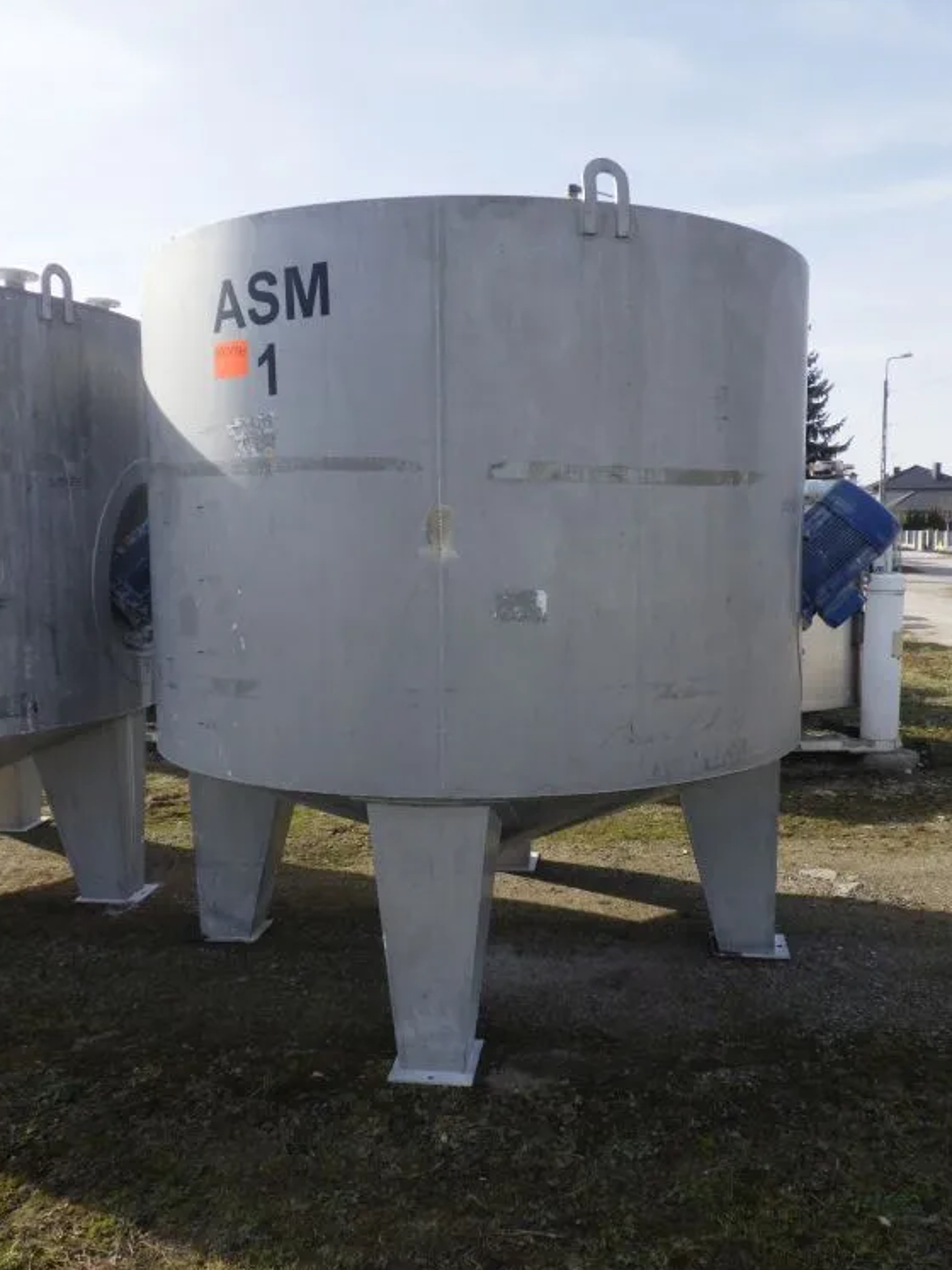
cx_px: 496
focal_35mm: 30
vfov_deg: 60.0
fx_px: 1100
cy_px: 639
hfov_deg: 46.8
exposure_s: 1/800
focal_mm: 5
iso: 250
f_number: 4.2
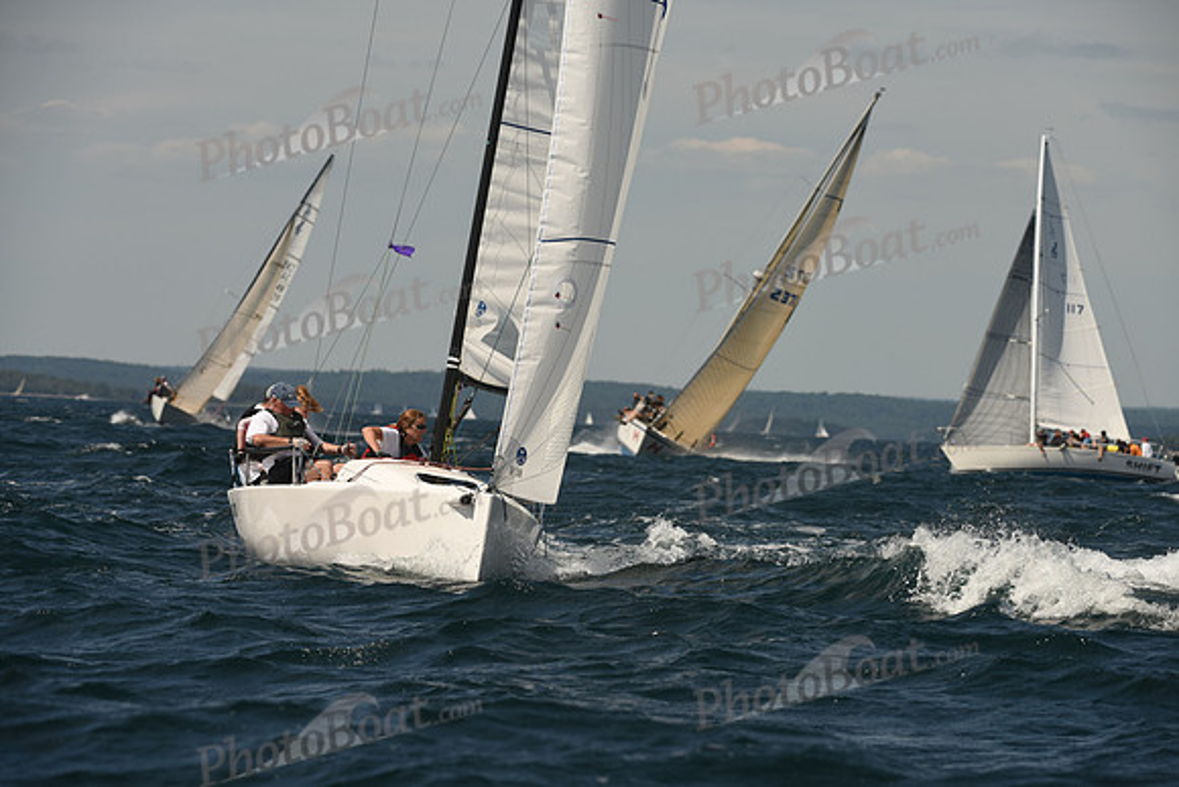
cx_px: 590
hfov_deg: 8.2
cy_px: 394
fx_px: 8189
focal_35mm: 250
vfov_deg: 5.5
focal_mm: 250
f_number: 7.1
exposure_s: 1/1000
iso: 250
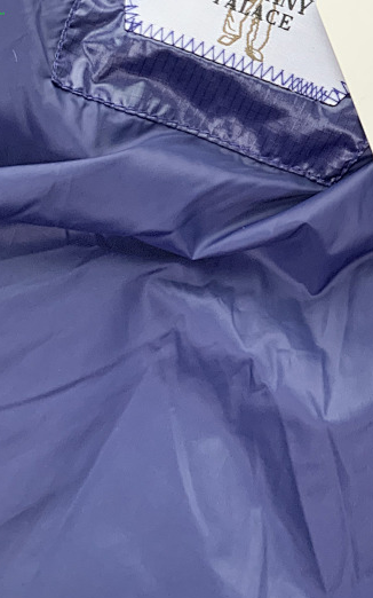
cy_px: 14
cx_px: 430
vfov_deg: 33.0
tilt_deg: -71.6
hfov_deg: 21.4
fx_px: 928
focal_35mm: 57
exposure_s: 1/97
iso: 100
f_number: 1.8
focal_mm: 4.25
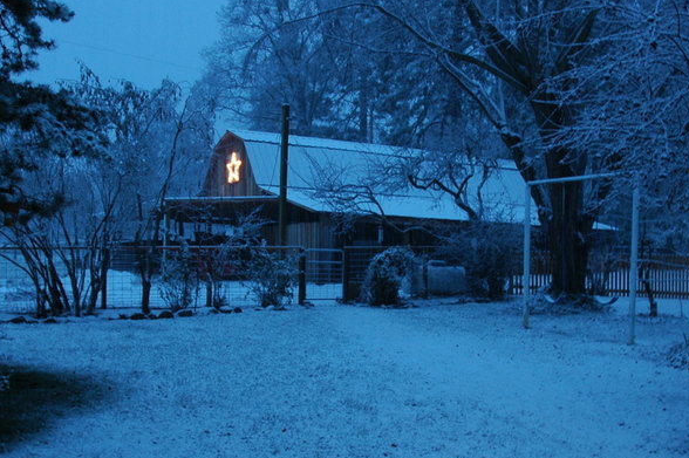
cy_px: 265
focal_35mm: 47
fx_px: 899
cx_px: 366
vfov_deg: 28.6
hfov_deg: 41.9
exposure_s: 1/2
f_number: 3.5
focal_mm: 18
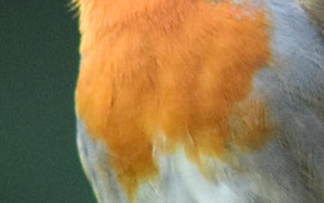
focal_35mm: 2363
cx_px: 258
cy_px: -35
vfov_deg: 0.6
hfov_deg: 0.9
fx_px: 20870
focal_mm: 250
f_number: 5
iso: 2500
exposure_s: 1/500
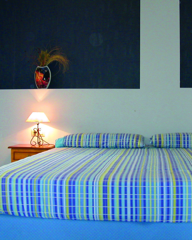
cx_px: 140
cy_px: 119
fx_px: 348
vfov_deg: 38.0
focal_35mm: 49
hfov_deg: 30.4
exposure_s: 1/28.7
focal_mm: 5.6
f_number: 2.7
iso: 171
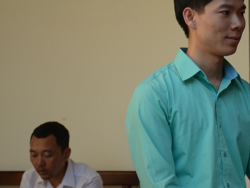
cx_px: 235
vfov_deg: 8.8
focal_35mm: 169
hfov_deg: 11.6
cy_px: 42
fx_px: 1221
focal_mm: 62
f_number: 5.6
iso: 1000
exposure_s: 1/1600
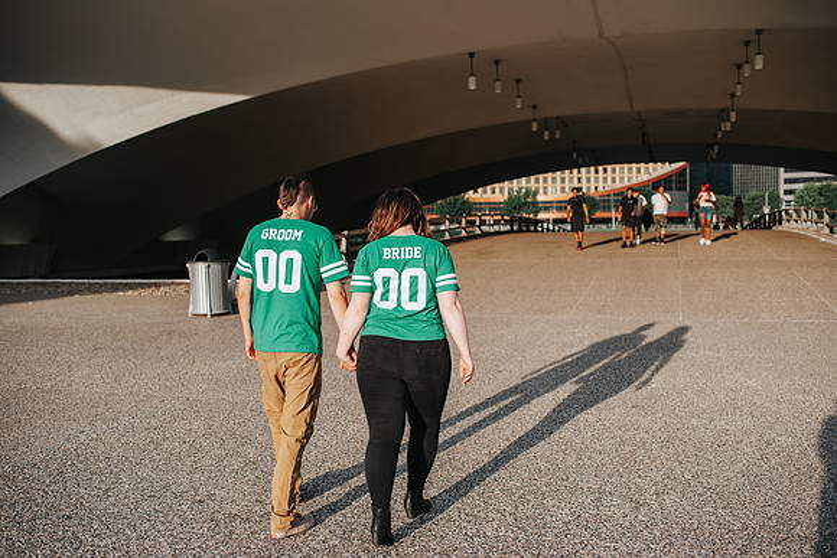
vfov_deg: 37.9
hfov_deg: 54.4
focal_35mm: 35
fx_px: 814
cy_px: 279
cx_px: 418
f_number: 3.2
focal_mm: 35
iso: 100
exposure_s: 1/800
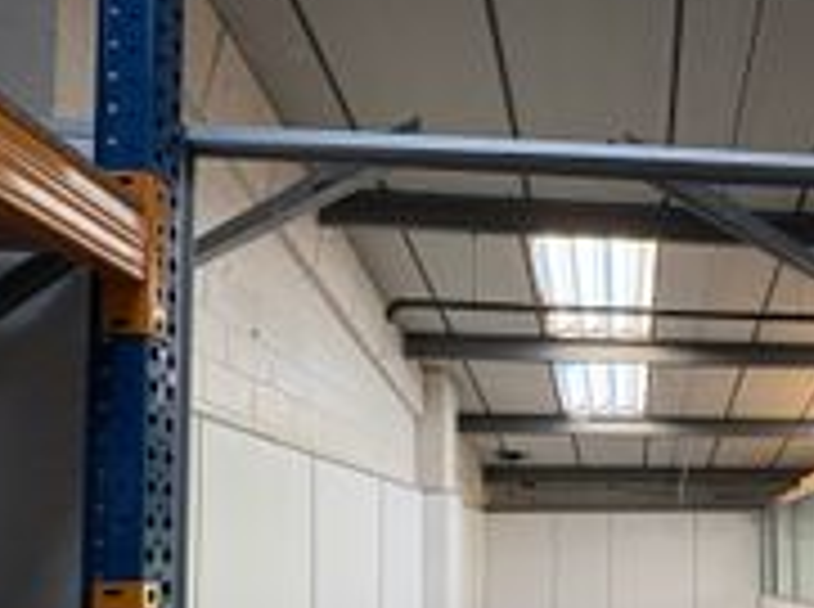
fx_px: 728
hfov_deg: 52.2
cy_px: 531
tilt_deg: +3.2
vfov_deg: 42.1
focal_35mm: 31
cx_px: 715
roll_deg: +0.4
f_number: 2.2
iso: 200
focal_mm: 2.22
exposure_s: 1/99
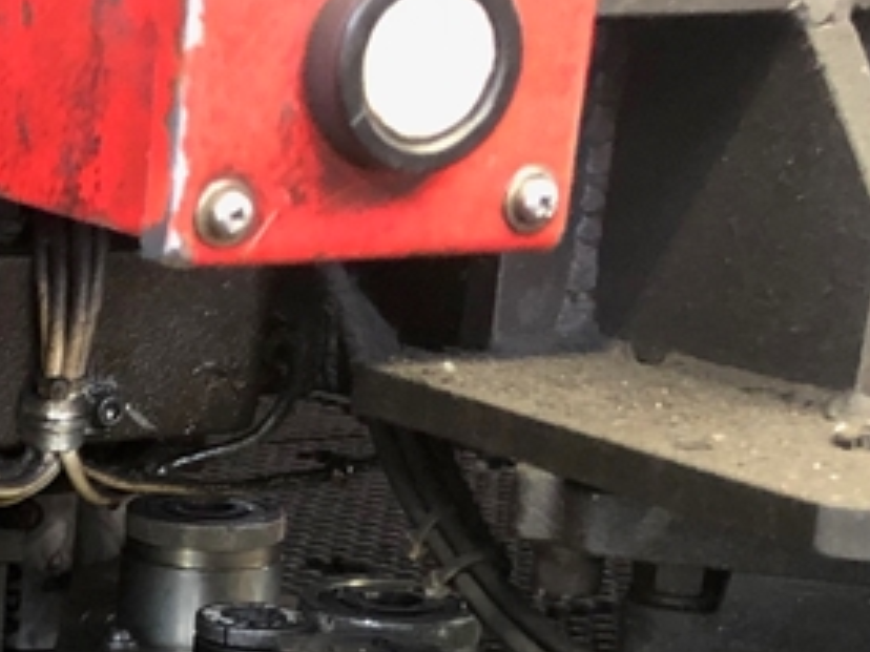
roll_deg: -0.2
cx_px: -413
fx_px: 2614
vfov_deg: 13.8
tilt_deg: -20.0
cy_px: 781
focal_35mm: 104
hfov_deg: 17.2
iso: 100
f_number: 1.8
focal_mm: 4
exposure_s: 1/5
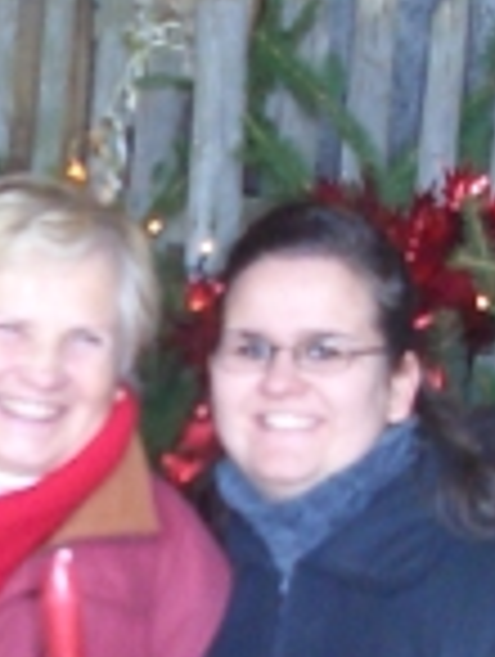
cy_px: 554
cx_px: 22
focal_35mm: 153
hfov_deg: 9.7
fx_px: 2909
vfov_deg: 12.8
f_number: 2.6
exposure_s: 1/50
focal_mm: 5.8
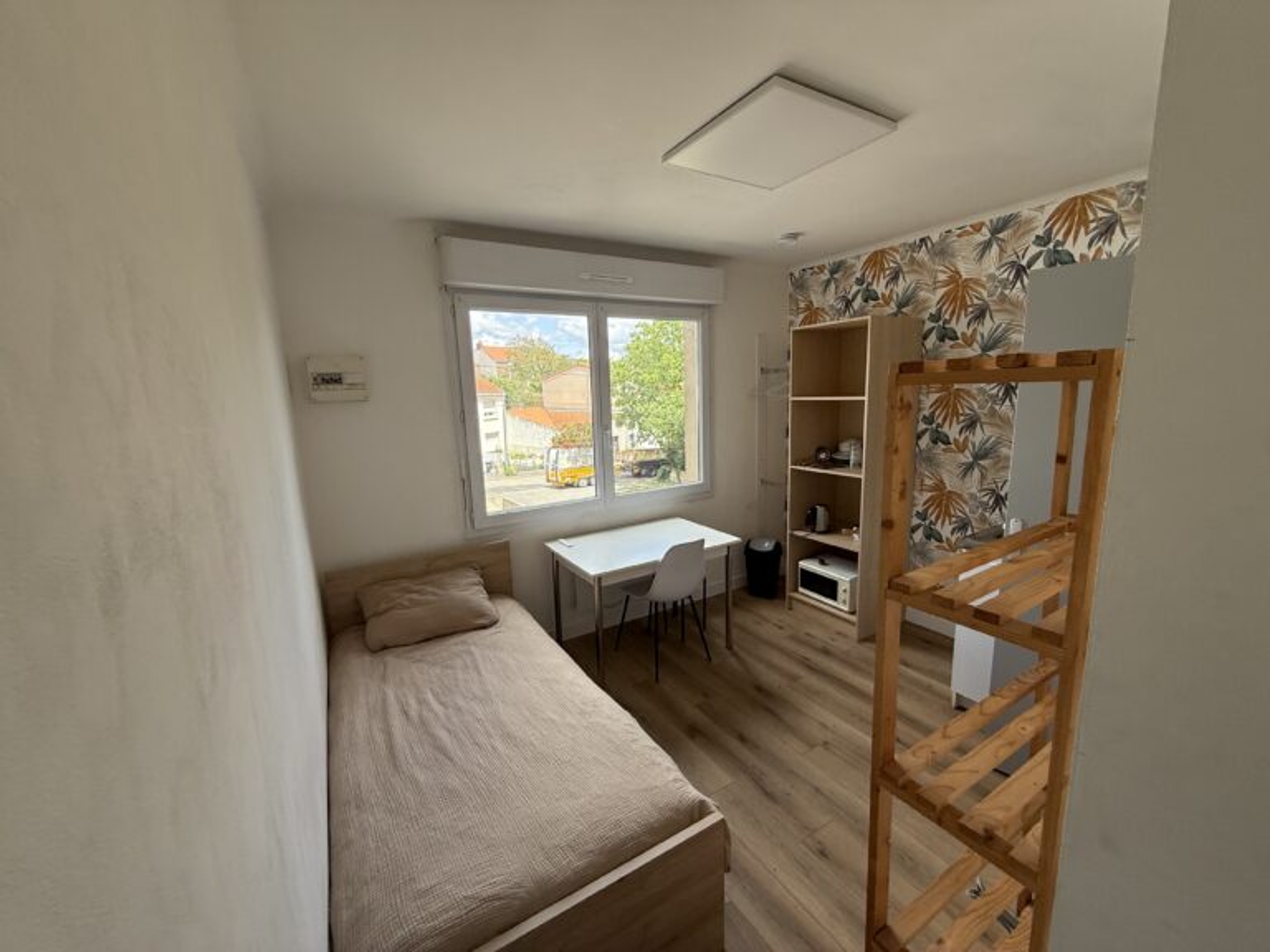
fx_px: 514
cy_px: 476
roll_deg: +1.1
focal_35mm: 14
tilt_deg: -12.1
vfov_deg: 85.7
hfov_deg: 102.1
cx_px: 635
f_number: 2.2
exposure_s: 1/298
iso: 64
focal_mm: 2.22
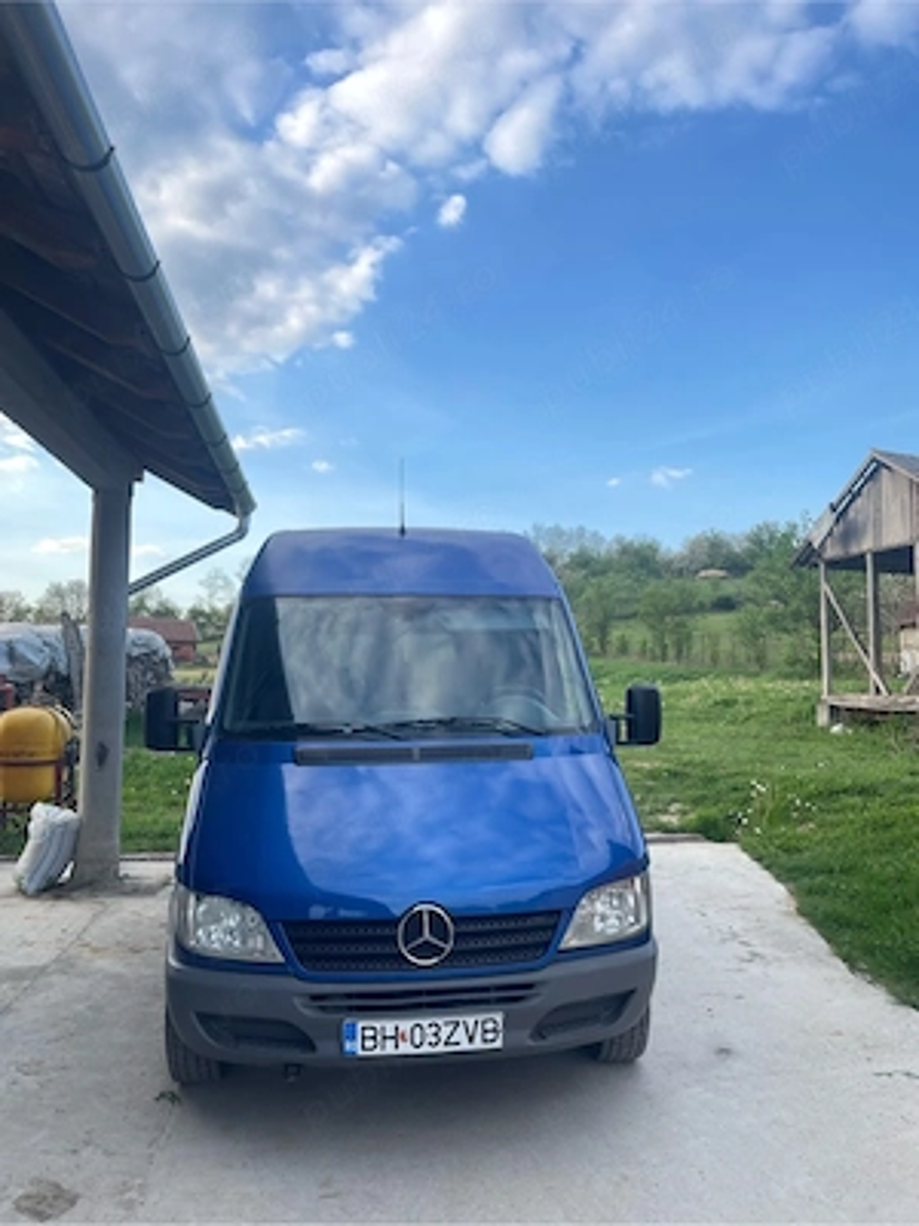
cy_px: 613
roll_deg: -0.4
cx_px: 460
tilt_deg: +5.5
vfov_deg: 67.3
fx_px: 920
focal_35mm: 26
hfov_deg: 53.1
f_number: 1.6
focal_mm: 4.2
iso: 32
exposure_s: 1/205
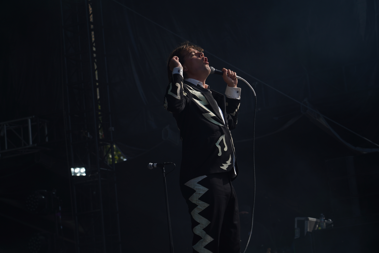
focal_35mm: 105
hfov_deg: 19.5
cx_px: 190
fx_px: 1105
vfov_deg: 13.0
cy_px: 126
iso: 100
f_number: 8
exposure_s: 1/500
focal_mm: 105
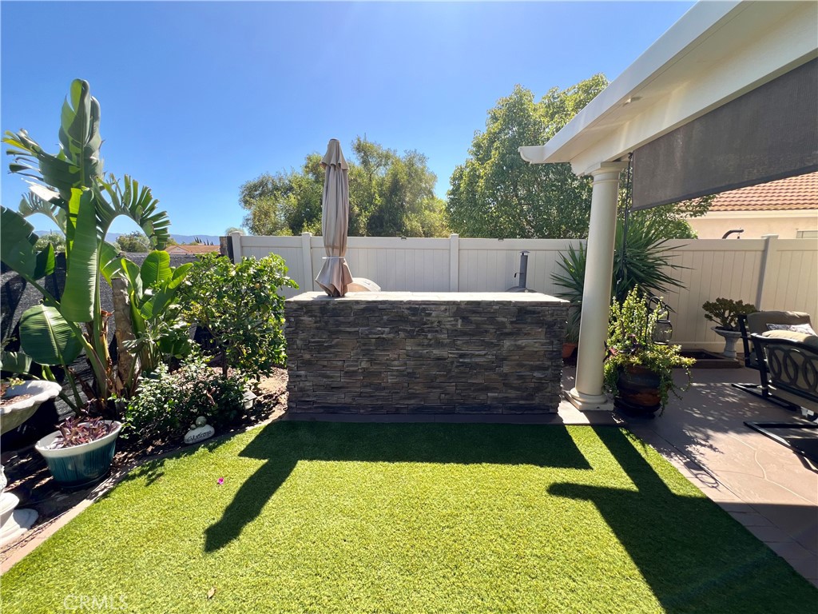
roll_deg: +0.9
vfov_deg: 89.9
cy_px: 307
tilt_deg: -8.3
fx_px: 307
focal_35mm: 13
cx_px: 409
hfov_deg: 106.2
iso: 32
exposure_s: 1/376
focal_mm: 1.57
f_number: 1.8
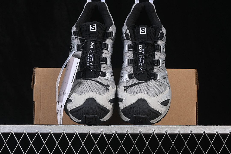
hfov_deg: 27.0
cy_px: 77
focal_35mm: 75
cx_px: 116
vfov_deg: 18.2
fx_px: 481
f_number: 7.1
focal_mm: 50
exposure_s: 1/60
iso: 160
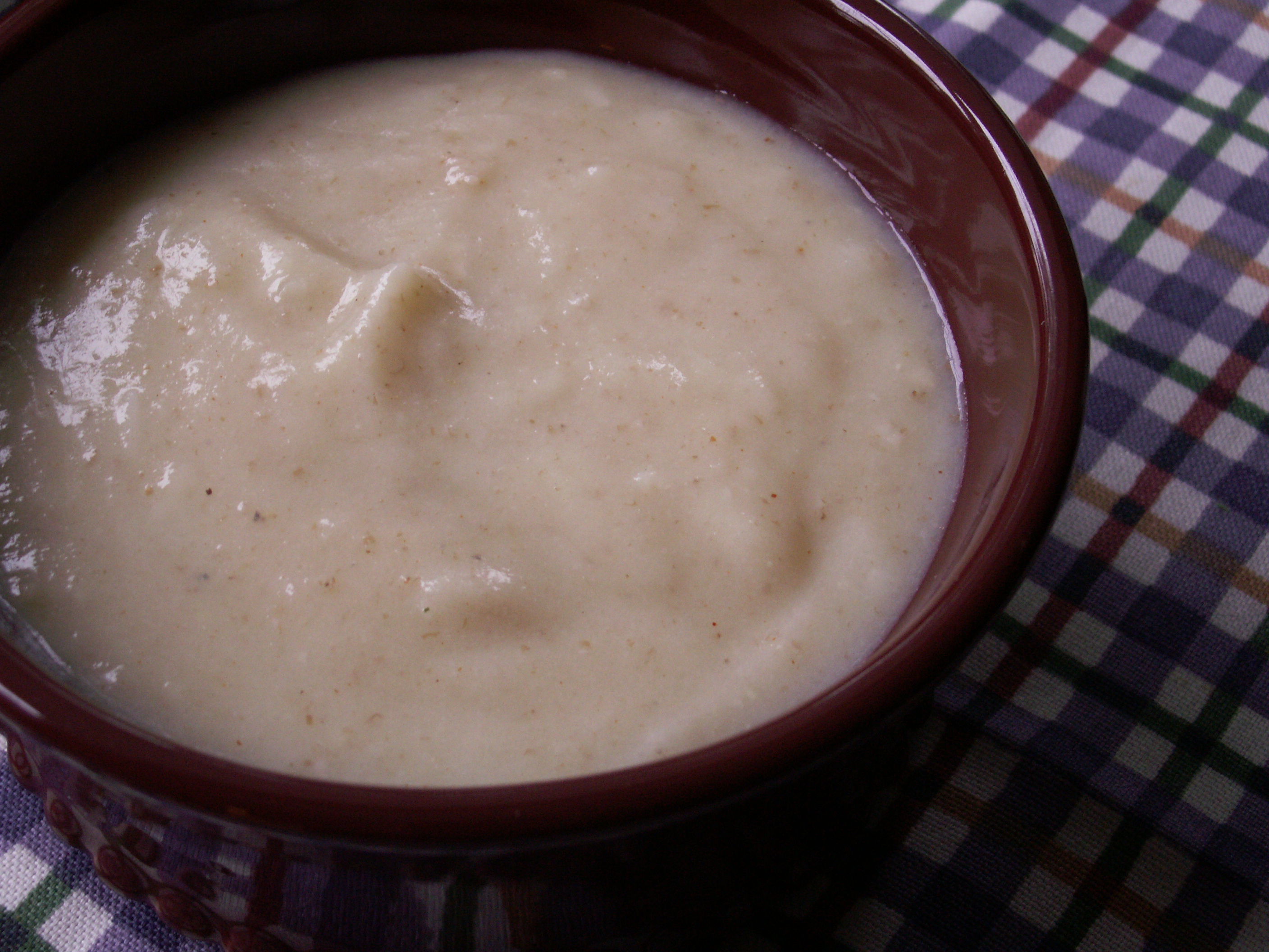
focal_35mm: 58
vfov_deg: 25.2
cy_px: 476
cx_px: 634
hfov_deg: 33.2
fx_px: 2126
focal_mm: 9.75
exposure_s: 1/40
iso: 100
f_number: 3.2
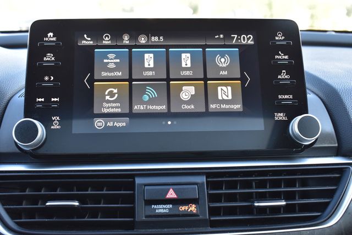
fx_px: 440
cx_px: 176
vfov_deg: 29.8
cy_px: 118
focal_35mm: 45
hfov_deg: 43.6
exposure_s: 1/30
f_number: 7.1
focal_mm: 30
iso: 400
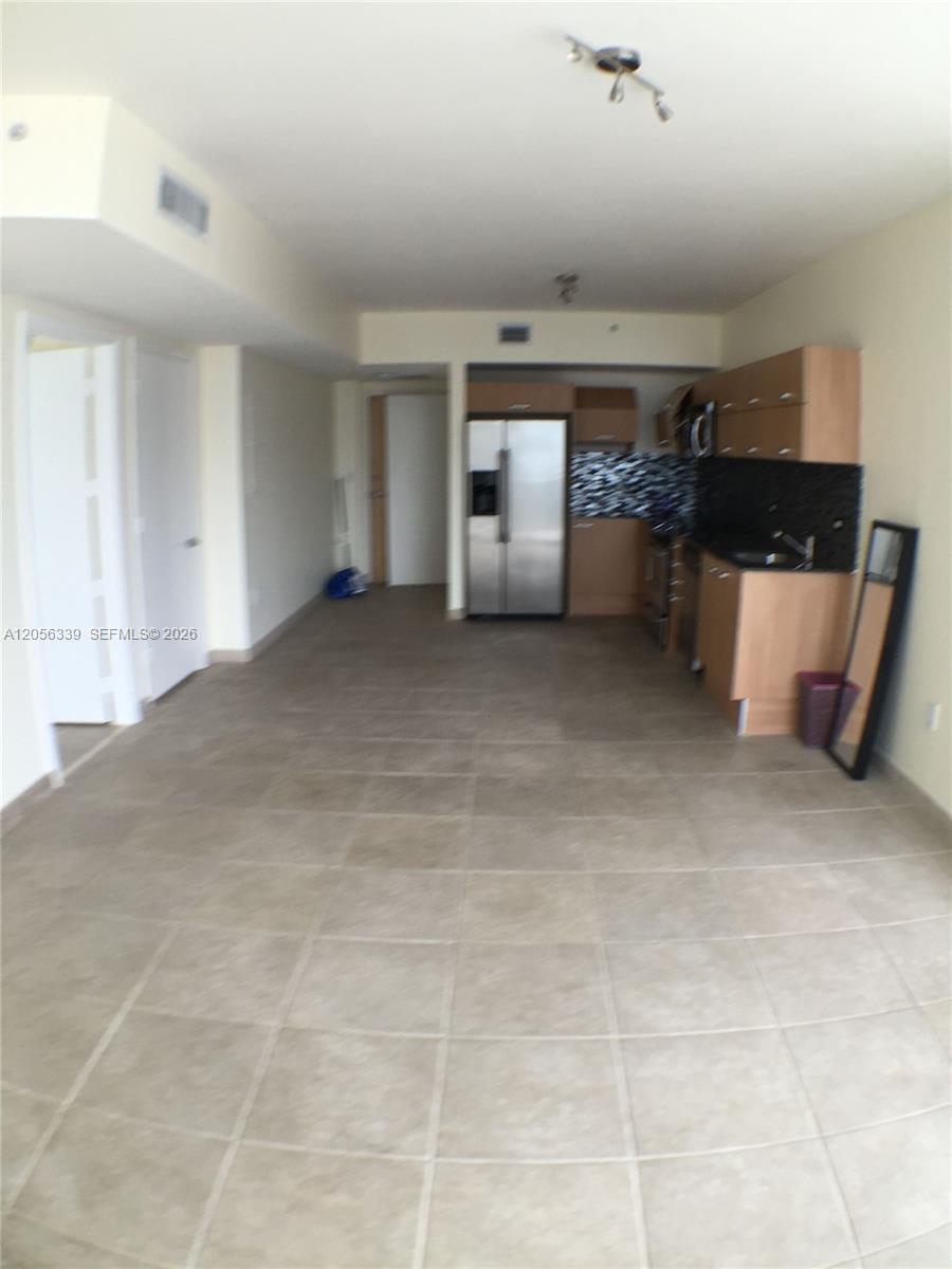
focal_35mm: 29
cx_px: 476
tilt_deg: -10.5
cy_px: 634
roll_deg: -0.3
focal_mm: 4.15
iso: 32
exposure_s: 1/60
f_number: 2.2
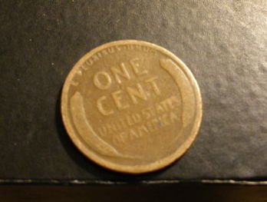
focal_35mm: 36
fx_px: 278
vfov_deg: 39.8
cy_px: 101
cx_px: 134
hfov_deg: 51.2
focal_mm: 6.3
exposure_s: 1/8
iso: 200
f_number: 3.5
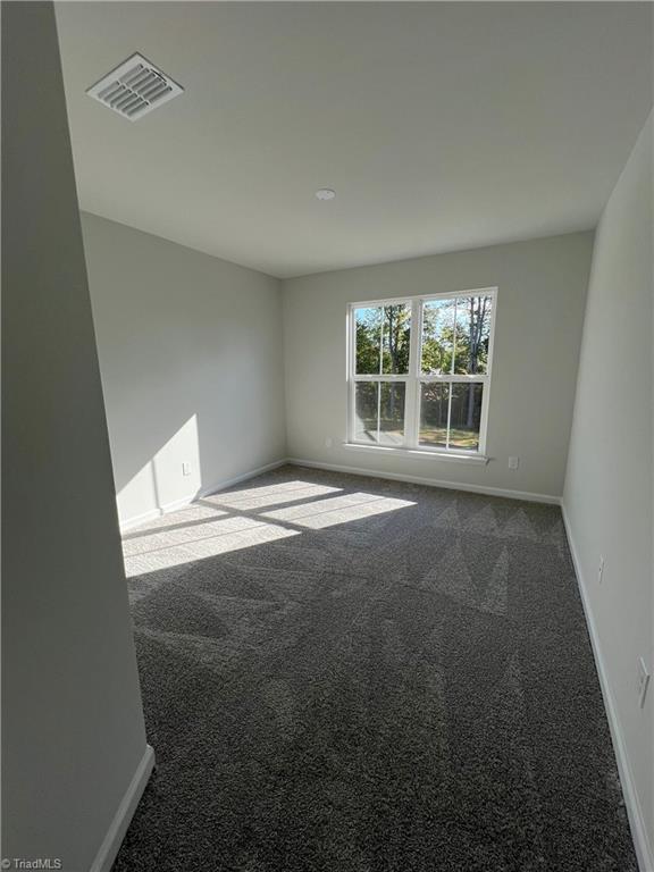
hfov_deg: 89.9
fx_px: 327
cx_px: 327
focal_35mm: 13
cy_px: 436
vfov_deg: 106.2
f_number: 1.8
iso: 32
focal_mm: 1.57
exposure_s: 1/355
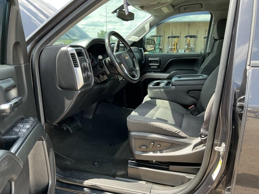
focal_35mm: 28
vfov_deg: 49.7
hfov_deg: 63.4
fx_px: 209
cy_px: 97
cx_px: 130
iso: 20
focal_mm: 3
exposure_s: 1/139
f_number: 1.8
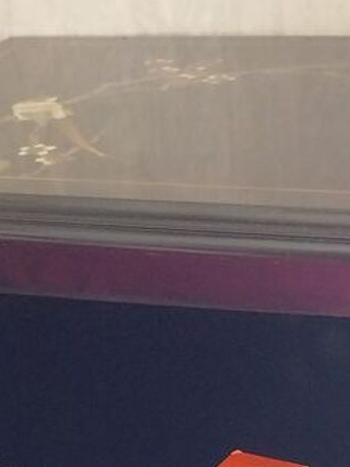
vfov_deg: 21.7
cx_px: 172
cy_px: 612
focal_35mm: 81
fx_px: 1092
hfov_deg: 18.2
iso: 1600
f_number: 1.8
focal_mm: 4
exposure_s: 1/12.5
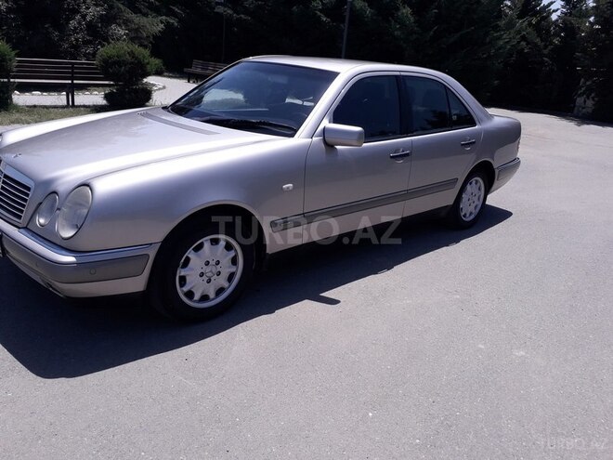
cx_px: 306
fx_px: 478
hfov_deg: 65.3
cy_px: 230
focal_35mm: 27
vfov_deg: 51.4
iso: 40
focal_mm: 3.6
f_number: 1.9
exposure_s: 1/2188
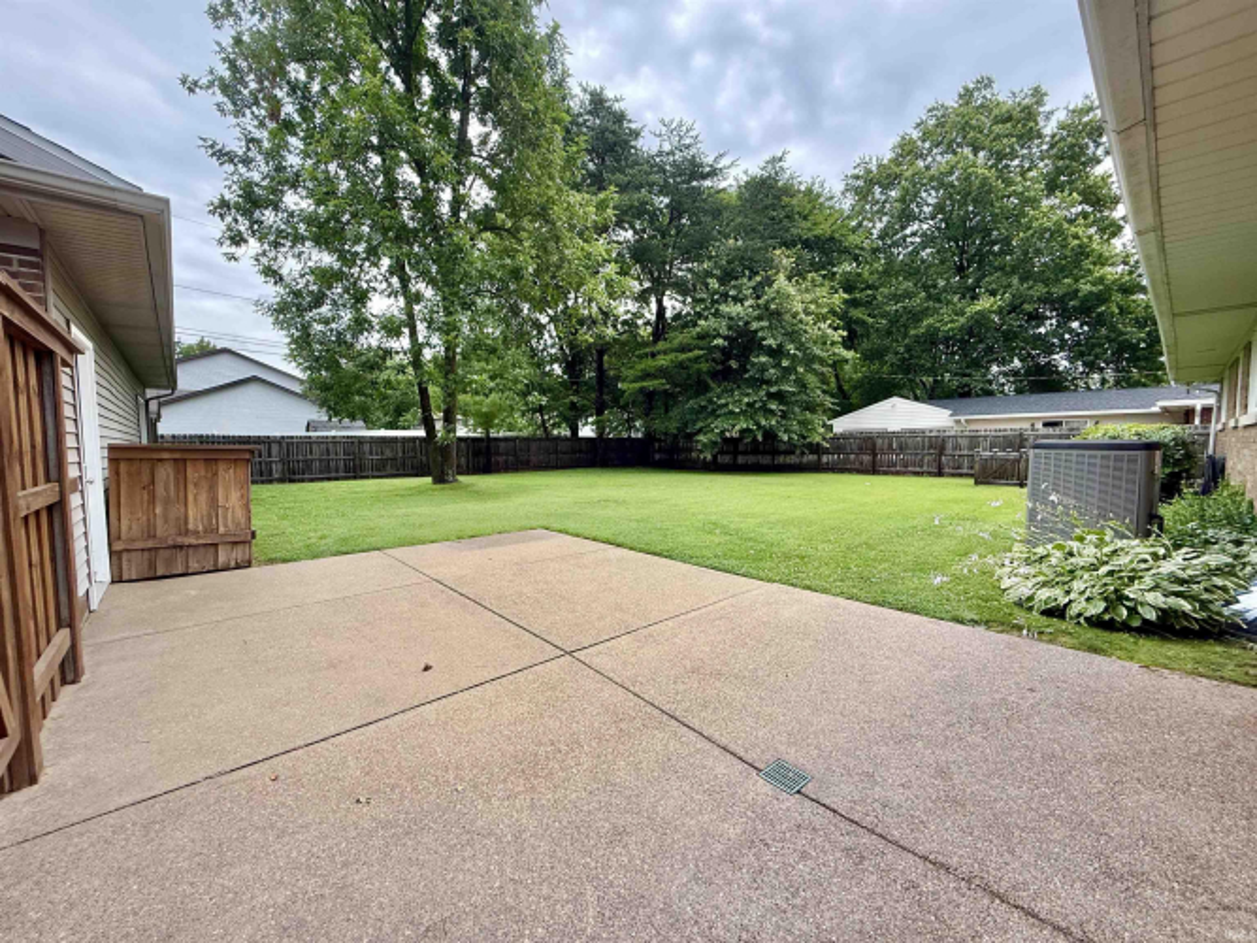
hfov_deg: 102.1
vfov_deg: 85.7
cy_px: 472
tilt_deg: -2.7
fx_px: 508
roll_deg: +0.0
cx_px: 628
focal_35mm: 14
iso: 50
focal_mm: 2.22
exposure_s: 1/574
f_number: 2.2
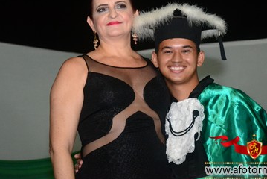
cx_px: 143
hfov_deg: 16.5
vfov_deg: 11.1
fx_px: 920
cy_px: 71
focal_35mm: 124
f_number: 5.6
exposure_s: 1/80
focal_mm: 66
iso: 3200
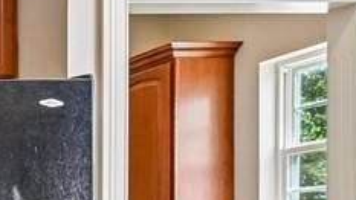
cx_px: -419
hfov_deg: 16.8
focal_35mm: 78
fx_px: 736
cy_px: 259
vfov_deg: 14.8
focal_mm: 16
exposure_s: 1/50
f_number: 6.3
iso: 800
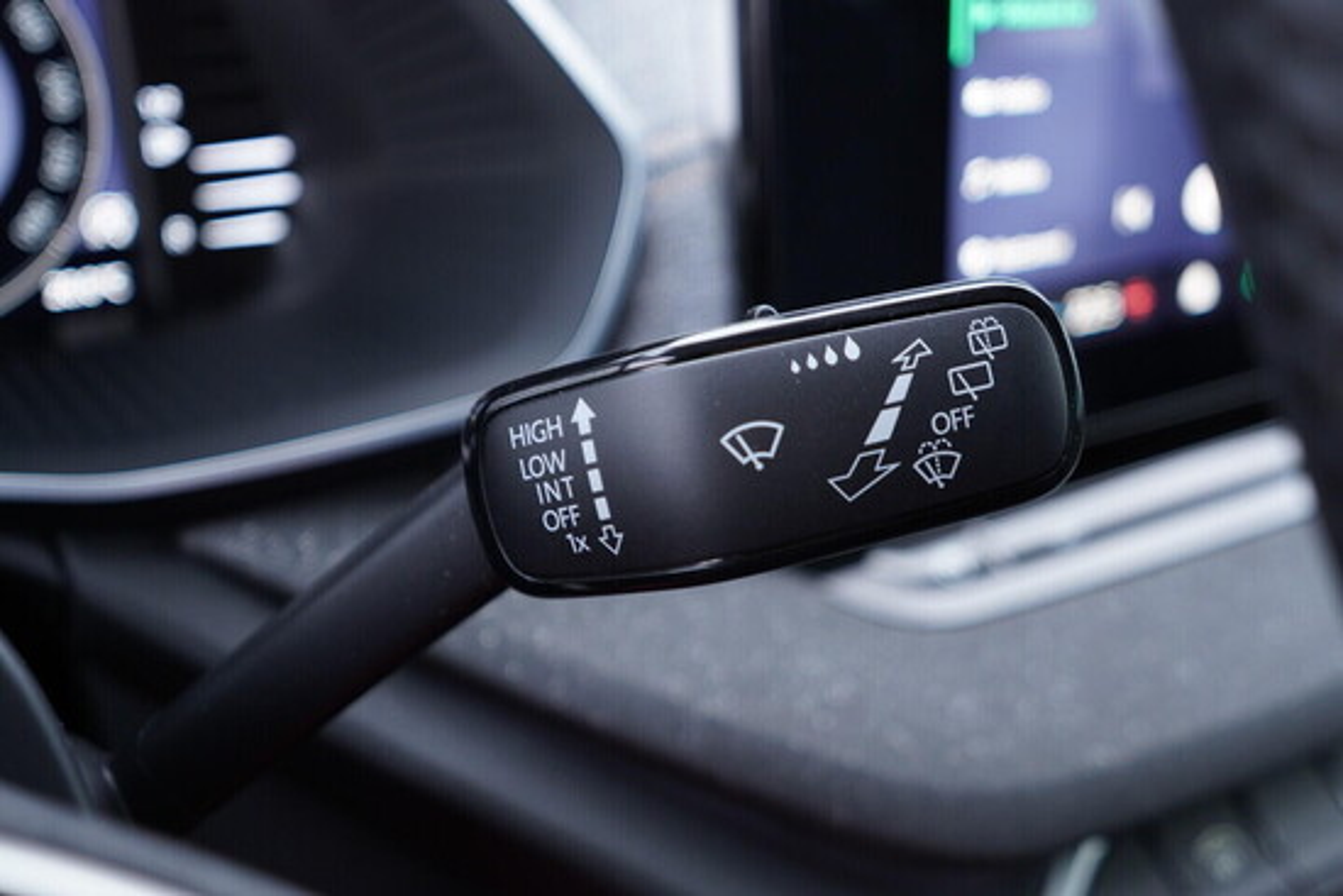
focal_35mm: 36
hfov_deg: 53.1
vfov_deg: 36.9
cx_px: 672
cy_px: 448
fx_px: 1343
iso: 400
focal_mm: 24
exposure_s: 1/40
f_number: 2.8
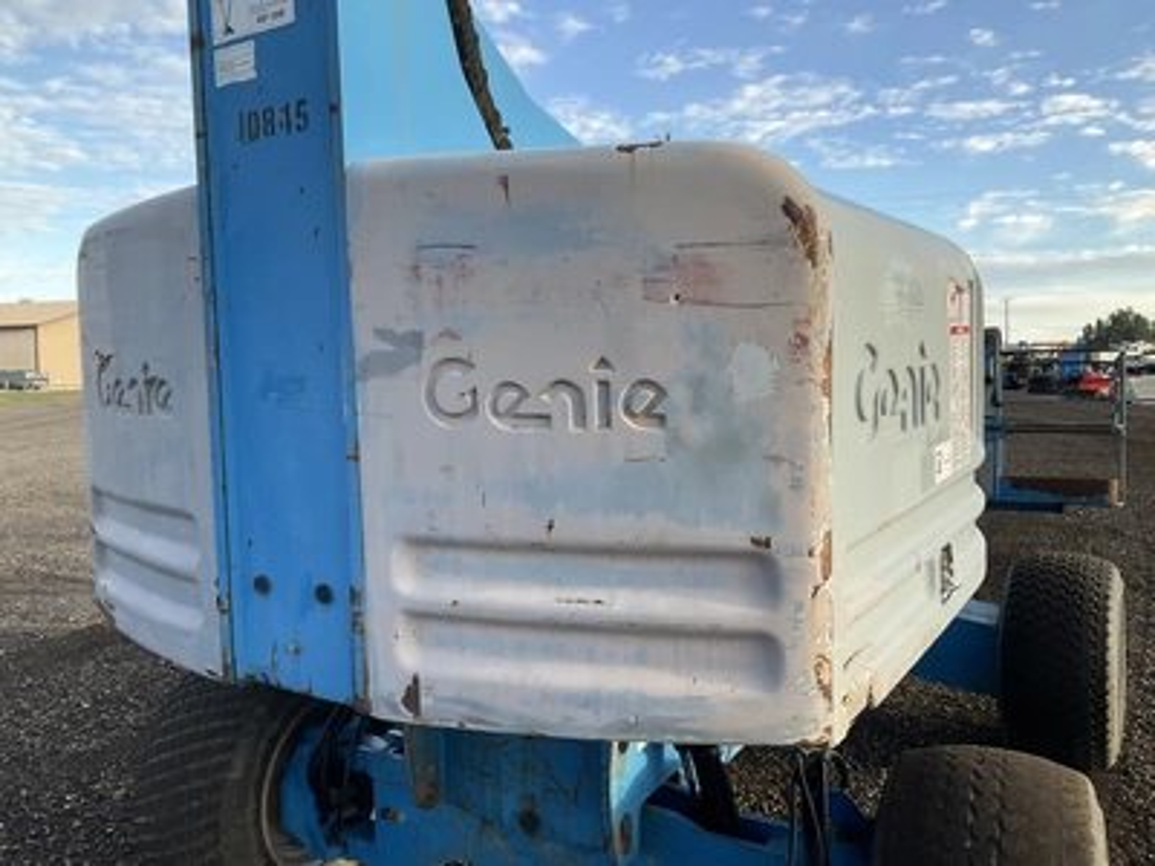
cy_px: 433
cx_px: 578
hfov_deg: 61.7
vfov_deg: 48.2
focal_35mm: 29
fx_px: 968
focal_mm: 3
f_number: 1.8
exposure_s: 1/403
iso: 25
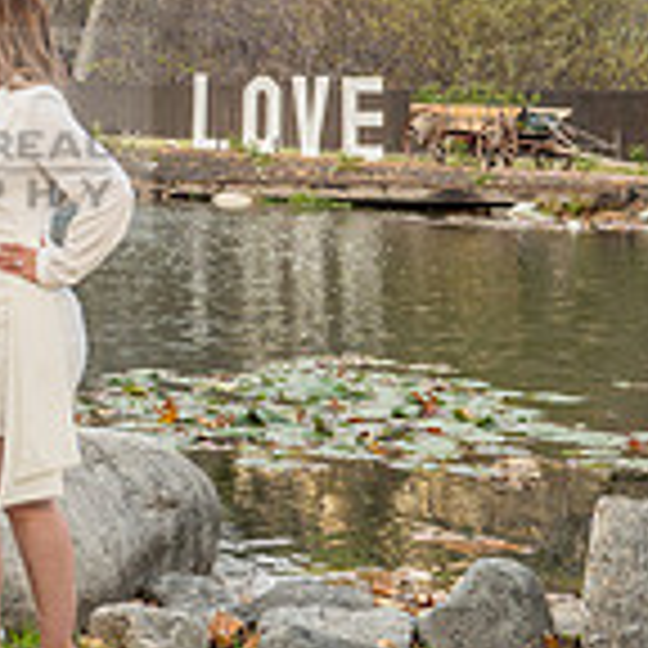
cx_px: -230
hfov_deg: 19.3
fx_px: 1737
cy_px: 133
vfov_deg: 20.9
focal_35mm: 82
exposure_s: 1/125
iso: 200
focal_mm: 24
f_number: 5.6
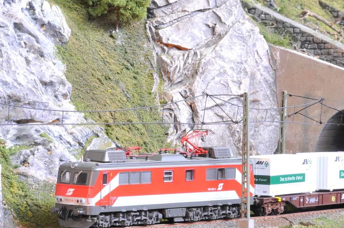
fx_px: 2224
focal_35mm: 233
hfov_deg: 8.8
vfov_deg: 5.9
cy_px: 114
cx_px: 200
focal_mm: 70
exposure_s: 3
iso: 100
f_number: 22
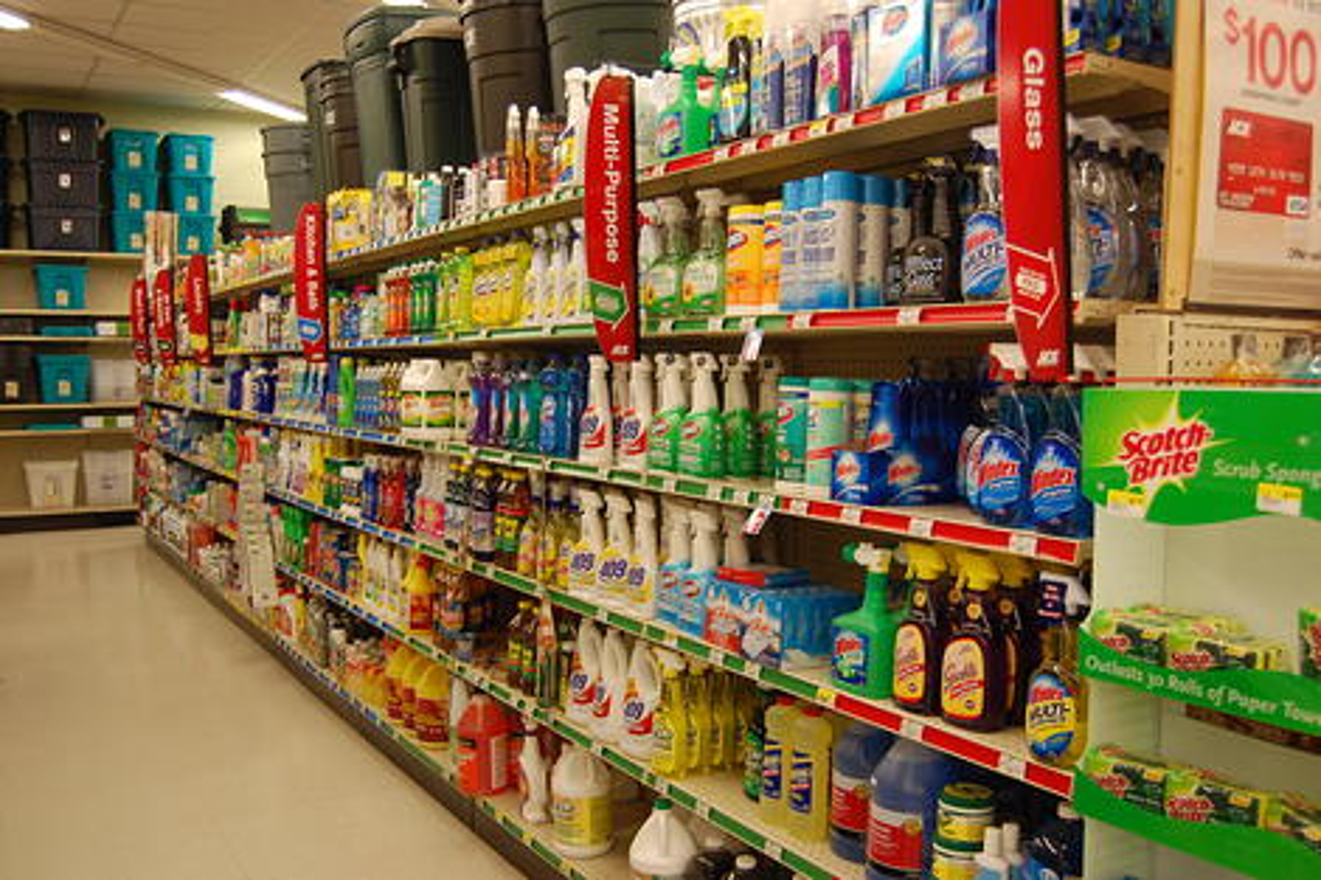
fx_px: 1265
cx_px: 660
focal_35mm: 34
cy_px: 440
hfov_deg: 55.1
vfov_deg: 38.3
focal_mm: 23
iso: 400
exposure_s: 1/50
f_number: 3.8
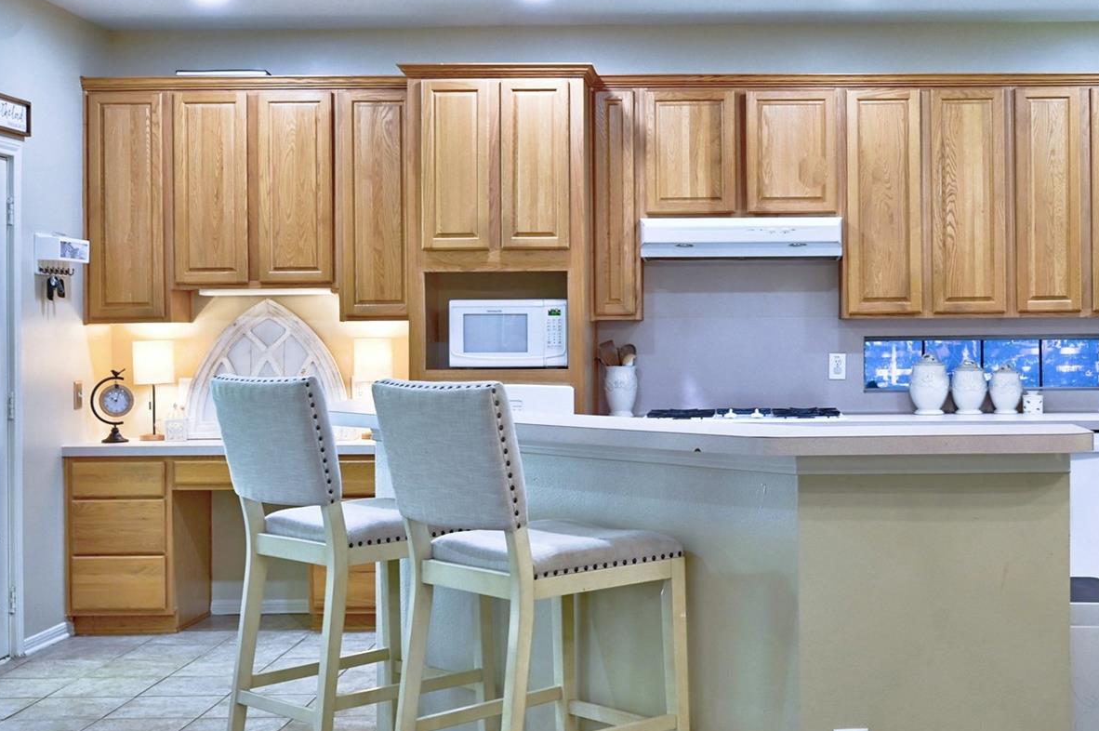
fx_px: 1586
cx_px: 748
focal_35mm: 52
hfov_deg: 37.7
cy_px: 321
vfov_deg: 25.9
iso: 400
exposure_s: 1/5
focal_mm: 30
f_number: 8
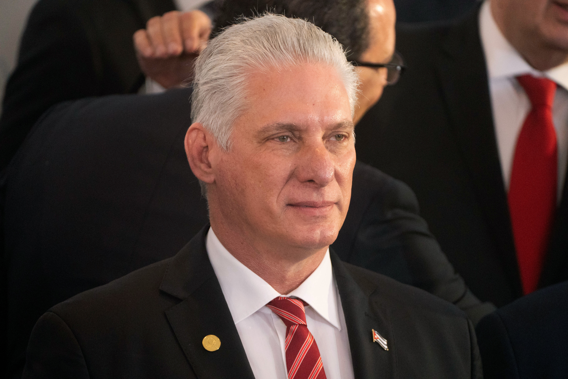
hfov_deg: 5.2
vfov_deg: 3.4
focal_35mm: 400
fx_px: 6311
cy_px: 190
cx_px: 284
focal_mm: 400
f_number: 5.6
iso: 8000
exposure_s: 1/640
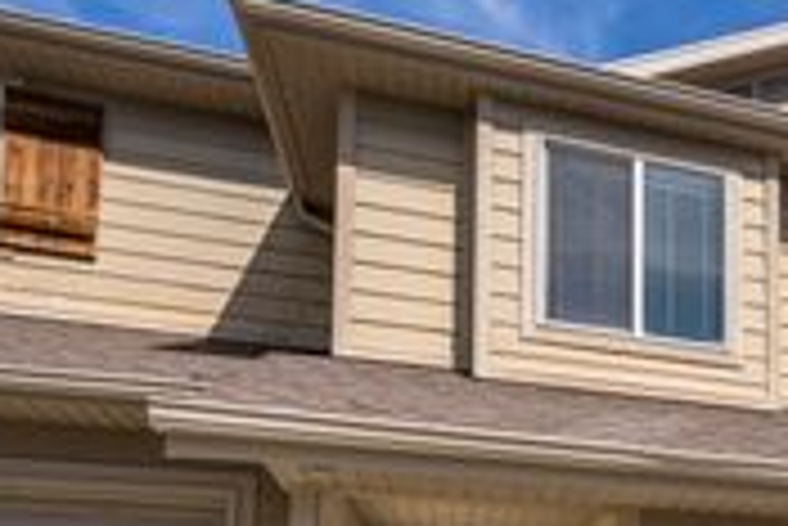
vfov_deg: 28.7
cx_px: 797
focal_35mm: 40
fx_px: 876
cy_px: 645
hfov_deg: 41.7
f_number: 9
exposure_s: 1/6400
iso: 250
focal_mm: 14
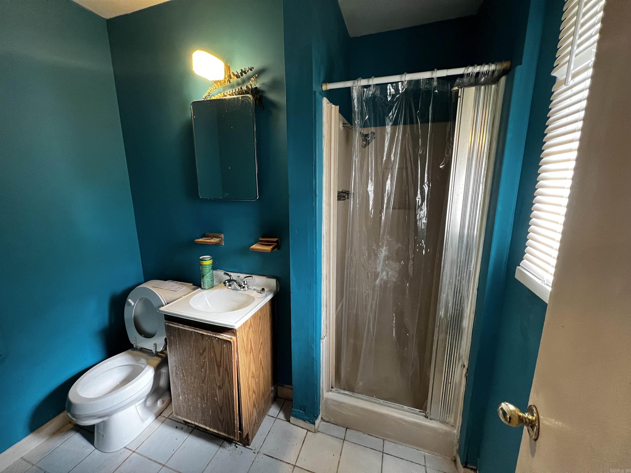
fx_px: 237
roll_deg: +0.1
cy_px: 236
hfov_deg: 106.2
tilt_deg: -10.6
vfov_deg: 89.9
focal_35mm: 13
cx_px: 316
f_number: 1.8
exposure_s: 1/60
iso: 320
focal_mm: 1.57
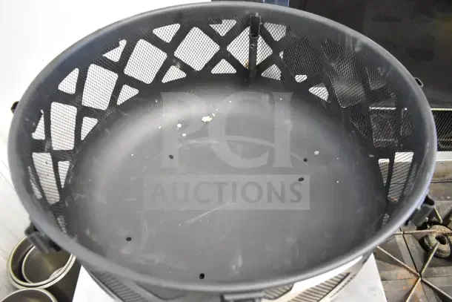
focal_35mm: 27
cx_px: 226
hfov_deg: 67.4
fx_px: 339
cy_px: 151
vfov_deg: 48.0
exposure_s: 1/50
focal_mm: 18
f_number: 3.5
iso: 6400
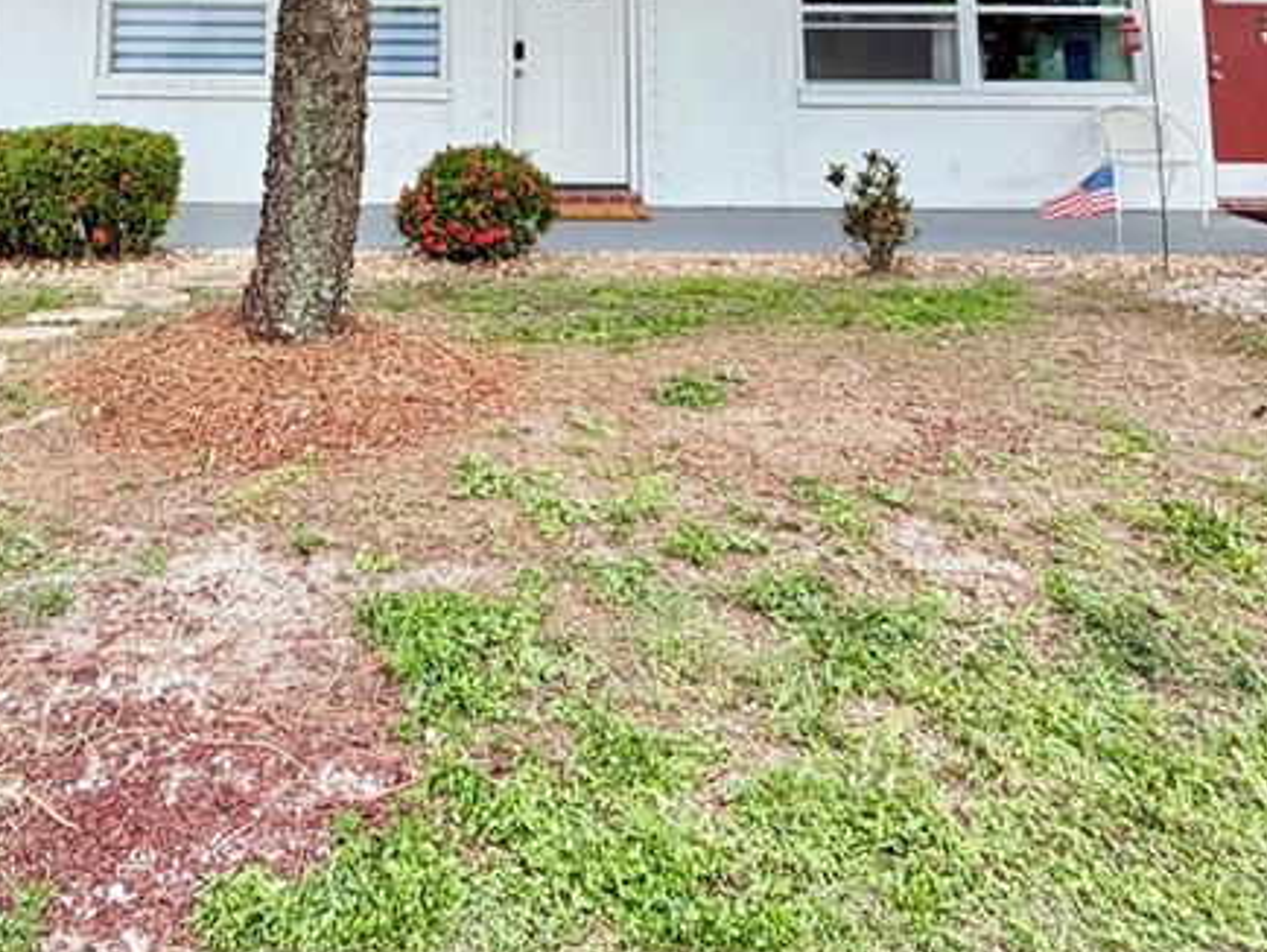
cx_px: 447
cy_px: -108
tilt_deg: +7.4
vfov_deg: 36.1
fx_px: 1209
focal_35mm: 33
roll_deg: +0.2
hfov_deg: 54.5
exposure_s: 1/436
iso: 64
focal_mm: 2.22
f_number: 2.2
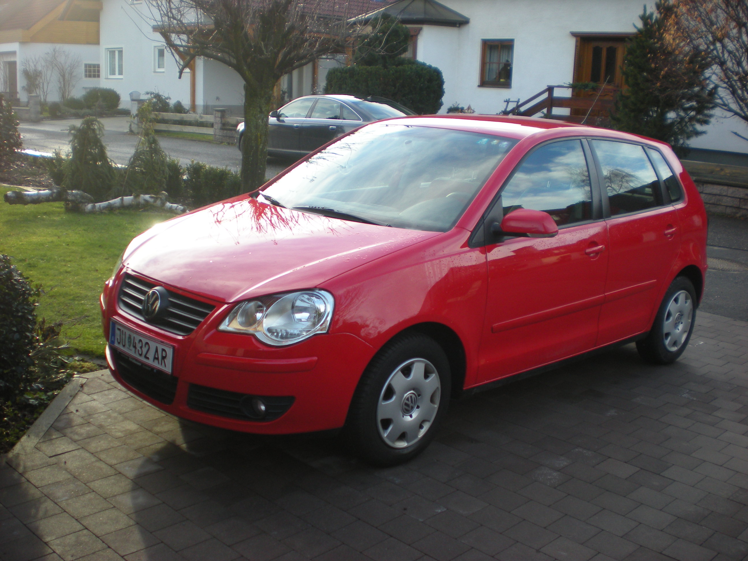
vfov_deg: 37.7
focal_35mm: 38
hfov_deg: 49.0
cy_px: 280
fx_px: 821
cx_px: 374
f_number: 3.1
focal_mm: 6.3
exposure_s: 1/158
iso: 64
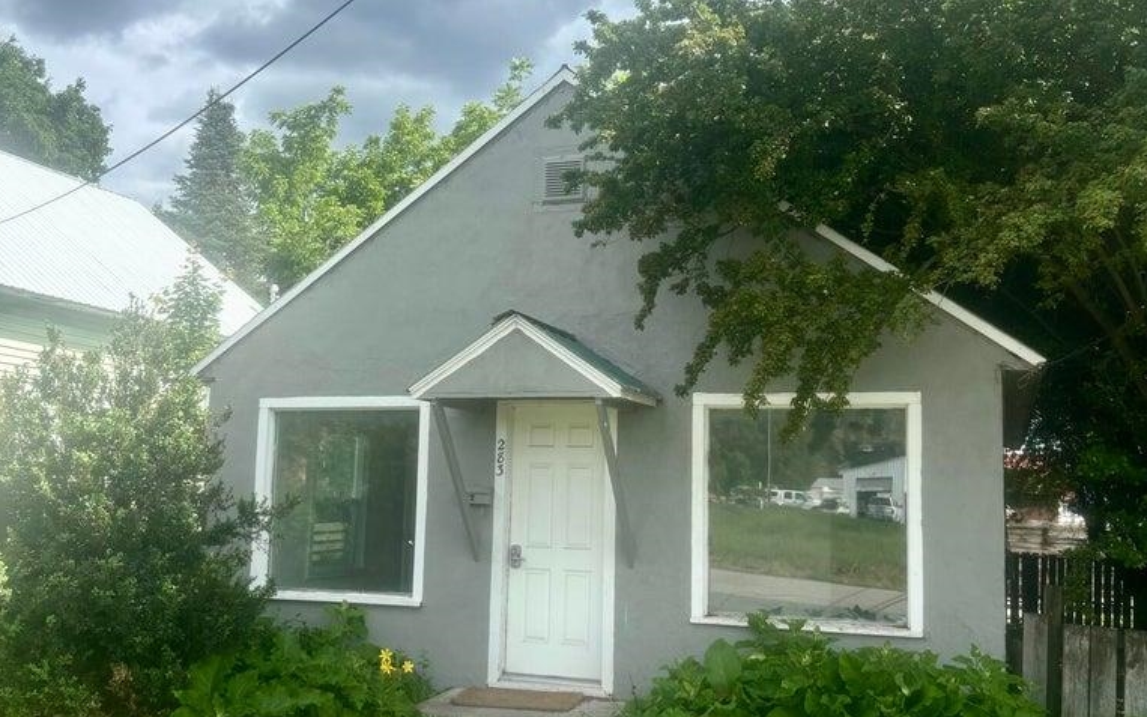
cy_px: 383
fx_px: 1157
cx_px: 571
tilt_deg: +6.7
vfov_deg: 34.4
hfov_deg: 52.7
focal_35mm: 37
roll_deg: -1.5
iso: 50
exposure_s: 1/1876
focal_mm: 5.96
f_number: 1.6
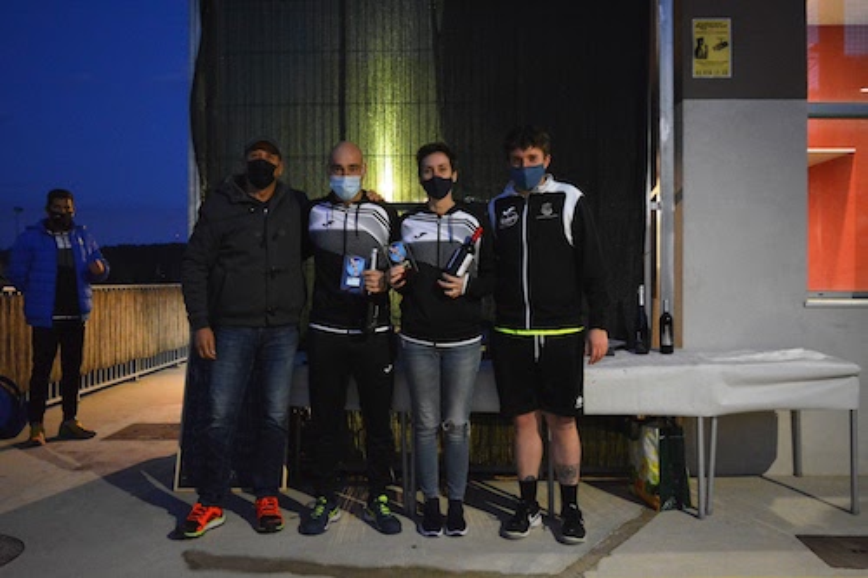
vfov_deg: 39.9
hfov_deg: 57.2
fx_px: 795
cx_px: 434
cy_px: 289
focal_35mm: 33
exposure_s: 1/60
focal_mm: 22
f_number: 3.8
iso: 4000
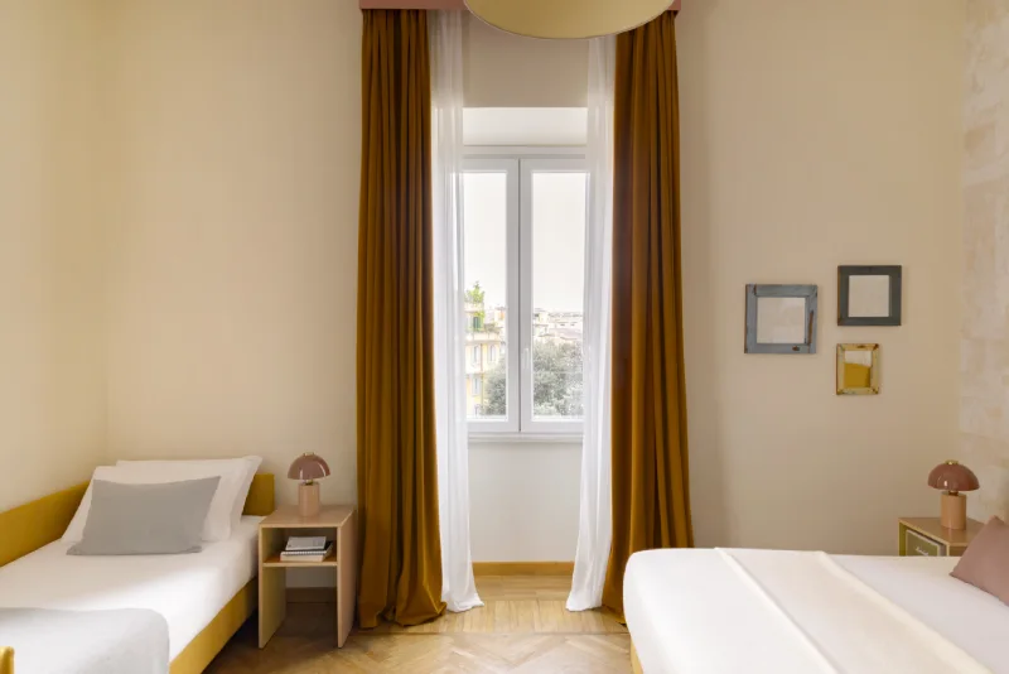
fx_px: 673
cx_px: 504
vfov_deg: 53.2
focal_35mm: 24
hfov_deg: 73.7
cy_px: 337
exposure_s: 1/15
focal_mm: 24
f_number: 20
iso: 400
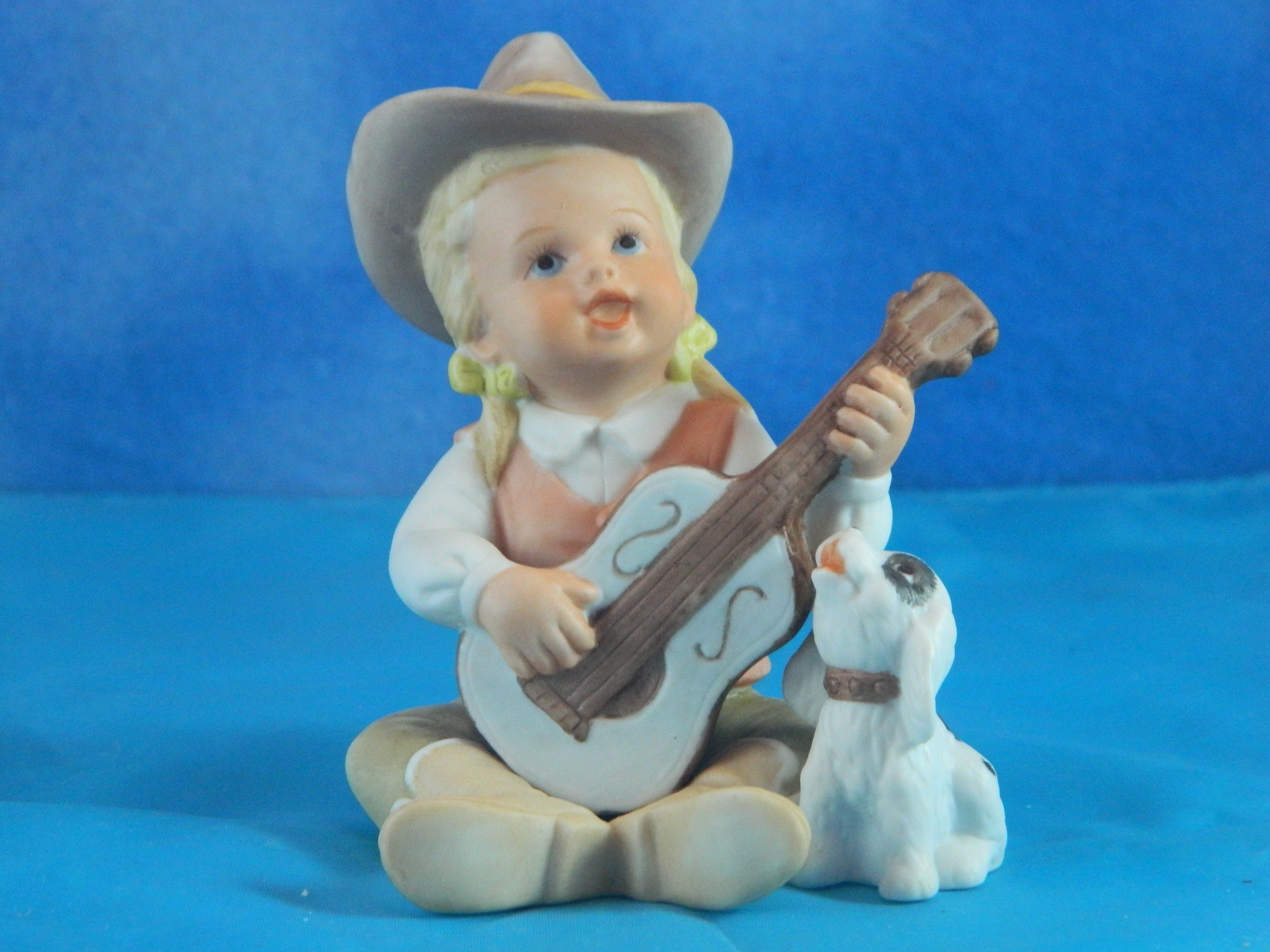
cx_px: 635
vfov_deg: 17.6
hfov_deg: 23.3
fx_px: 3082
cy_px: 476
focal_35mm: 84
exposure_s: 1/30
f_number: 4.2
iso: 400
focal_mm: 15.1
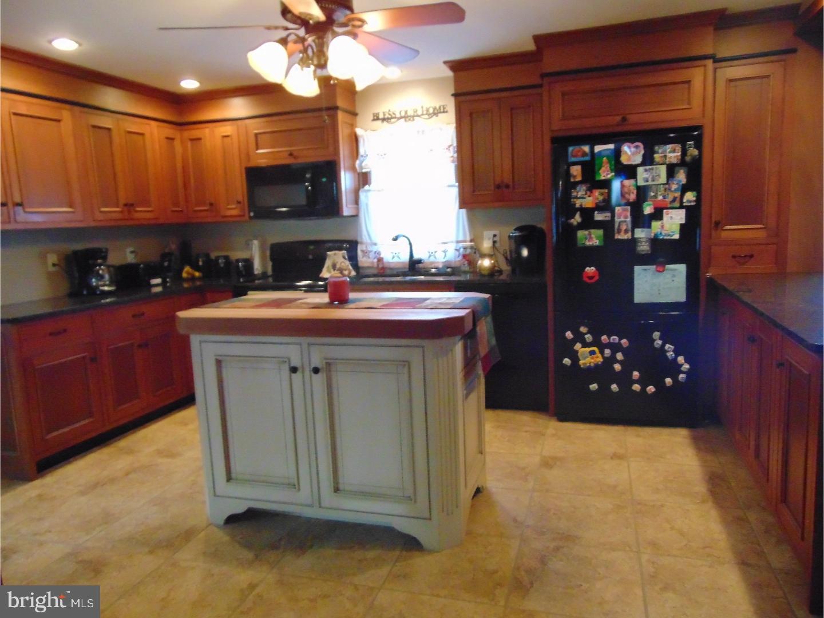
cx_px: 412
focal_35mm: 25
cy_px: 309
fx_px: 595
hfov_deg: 69.4
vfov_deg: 54.9
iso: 800
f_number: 3
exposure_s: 1/40
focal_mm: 4.5
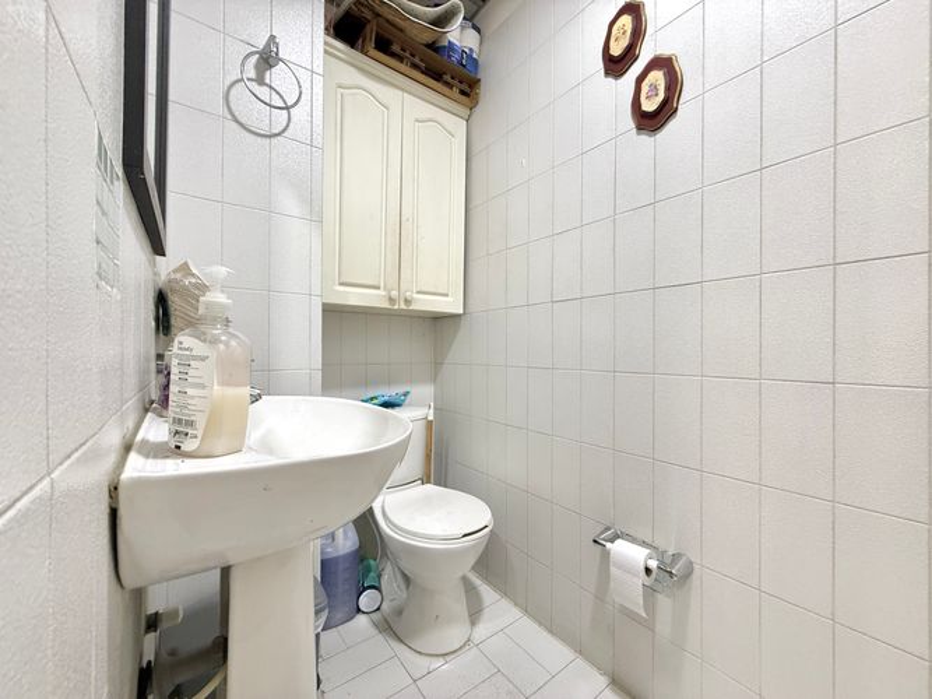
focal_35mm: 14
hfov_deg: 102.1
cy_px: 350
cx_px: 466
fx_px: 377
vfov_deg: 85.7
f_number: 2.2
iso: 320
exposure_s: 1/60
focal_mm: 2.22
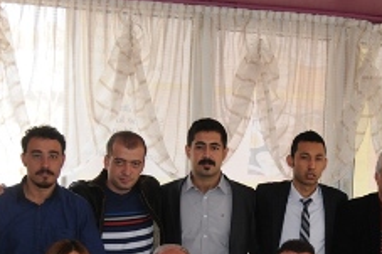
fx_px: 689
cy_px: 246
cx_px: 261
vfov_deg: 20.3
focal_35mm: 65
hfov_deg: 30.7
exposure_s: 1/60
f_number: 3.8
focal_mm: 22
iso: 200
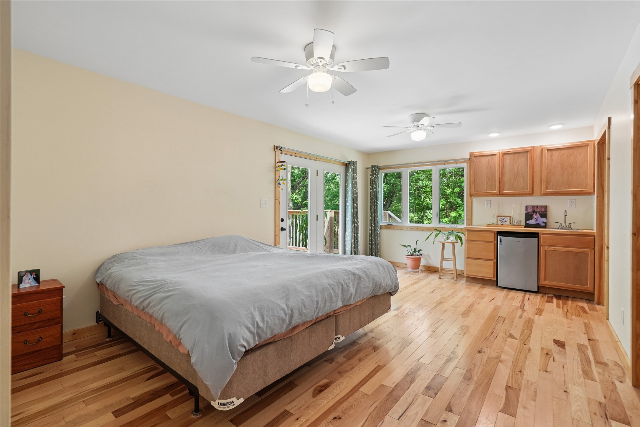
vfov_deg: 73.7
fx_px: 284
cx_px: 320
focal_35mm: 16
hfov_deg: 96.7
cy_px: 214
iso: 800
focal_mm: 16
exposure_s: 1/40
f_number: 9
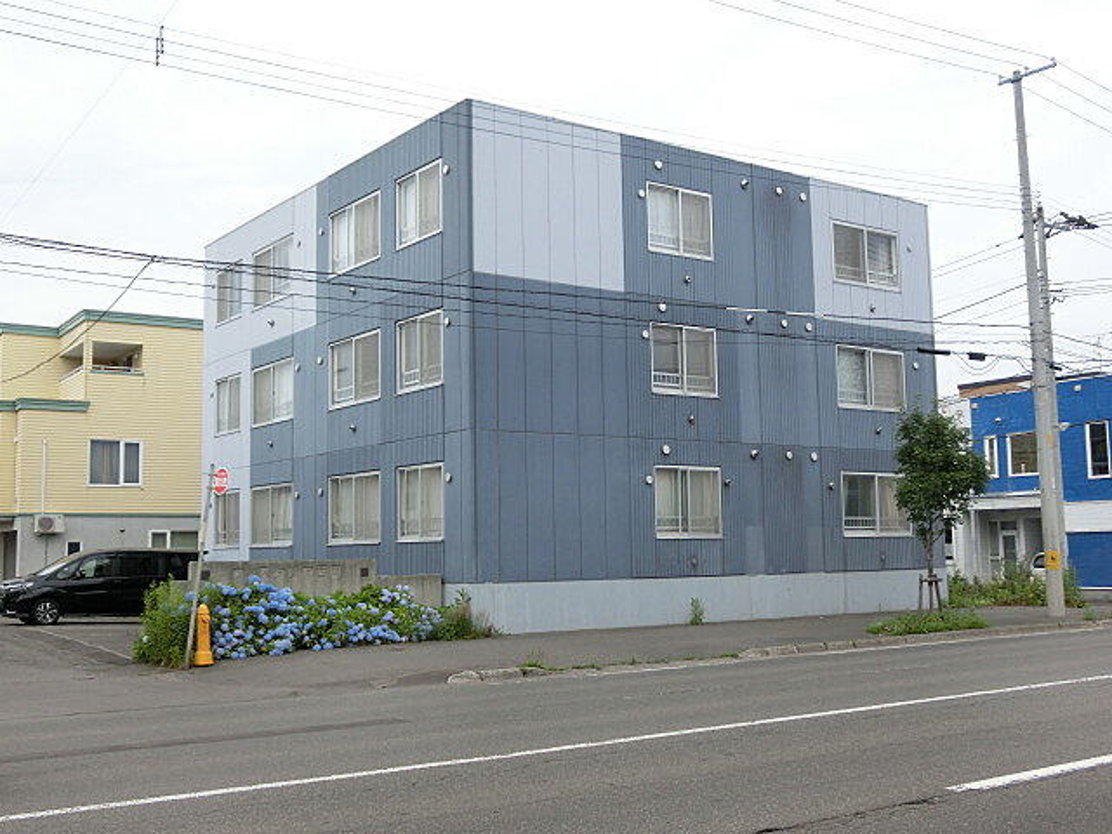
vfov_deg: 36.0
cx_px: 556
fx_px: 1285
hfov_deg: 46.8
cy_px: 417
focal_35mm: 40
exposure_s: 1/640
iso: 80
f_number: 4
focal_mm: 7.15
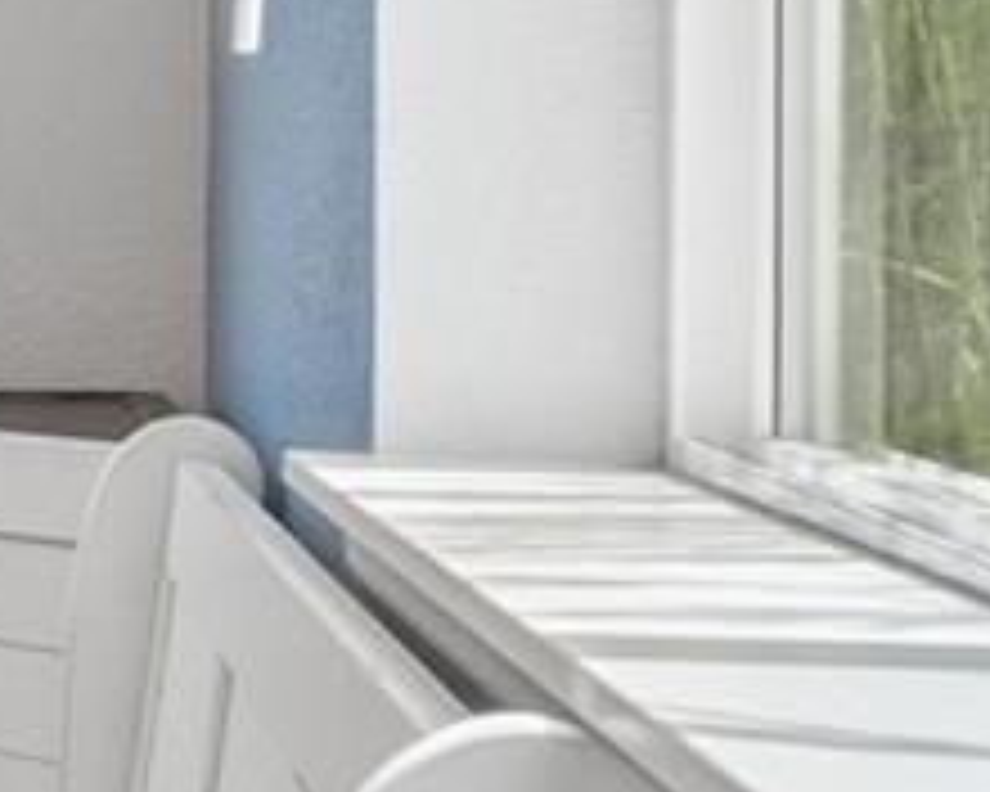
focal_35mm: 112
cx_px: -1796
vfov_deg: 13.7
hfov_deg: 11.6
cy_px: 207
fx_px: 3294
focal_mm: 11
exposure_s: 1/30
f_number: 8
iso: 250
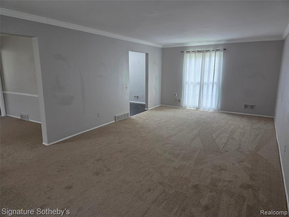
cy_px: 108
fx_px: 192
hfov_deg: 73.9
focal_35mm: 23
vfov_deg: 58.9
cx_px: 144
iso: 200
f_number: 1.8
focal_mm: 5.4
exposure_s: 1/120
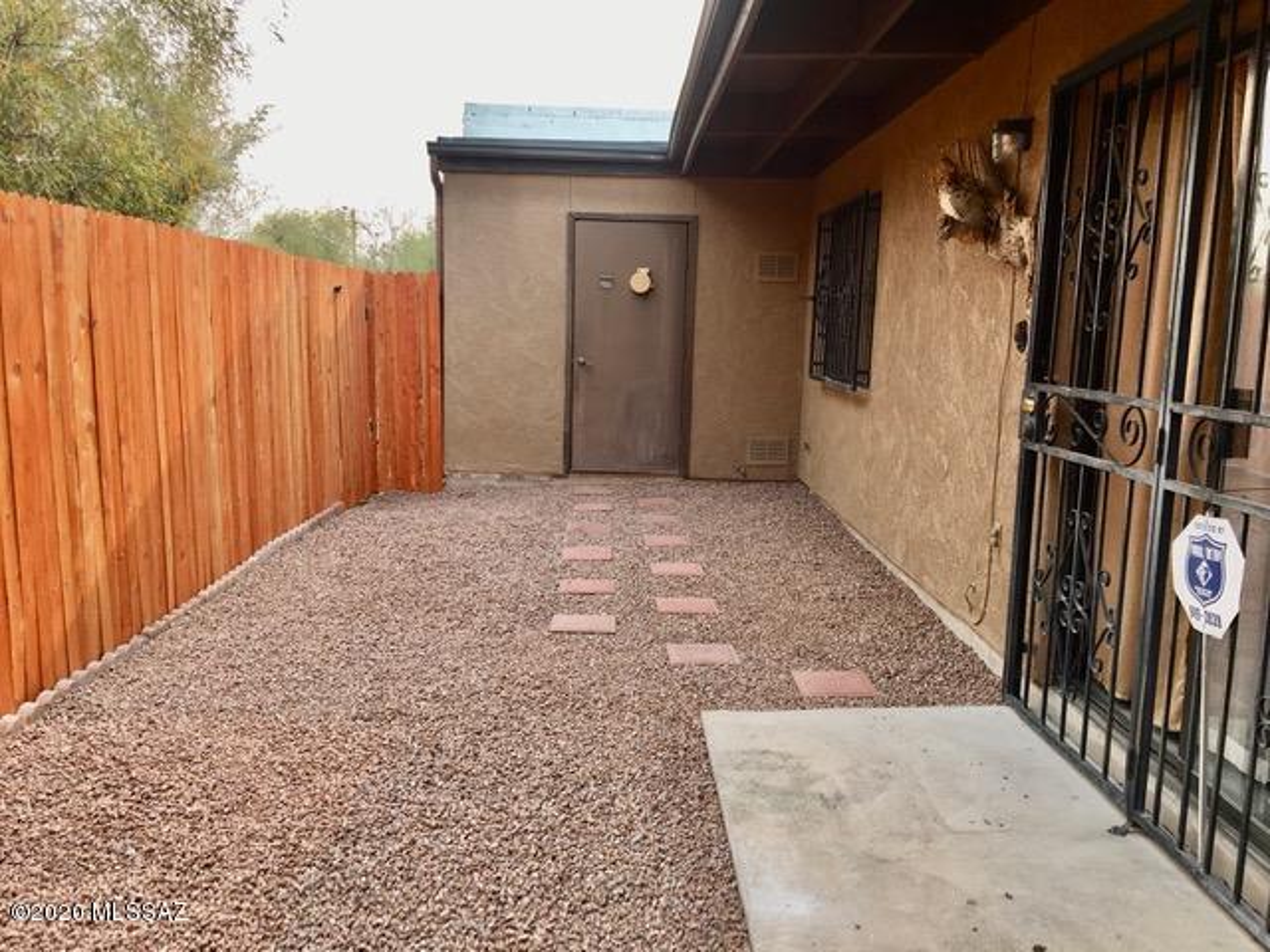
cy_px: 476
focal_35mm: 29
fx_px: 1064
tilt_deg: -8.4
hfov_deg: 61.7
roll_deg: -2.2
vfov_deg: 48.2
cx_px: 635
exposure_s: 1/371
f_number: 2.2
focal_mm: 4.15
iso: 25
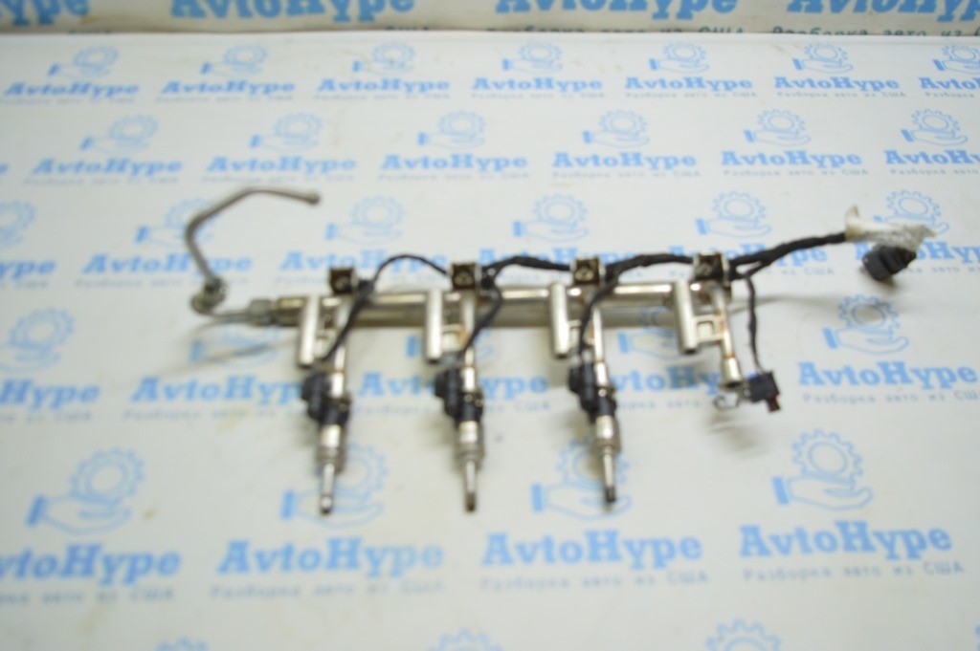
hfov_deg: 62.0
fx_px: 816
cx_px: 490
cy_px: 326
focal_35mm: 30
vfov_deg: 43.5
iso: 400
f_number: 3.8
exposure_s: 1/60
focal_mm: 20
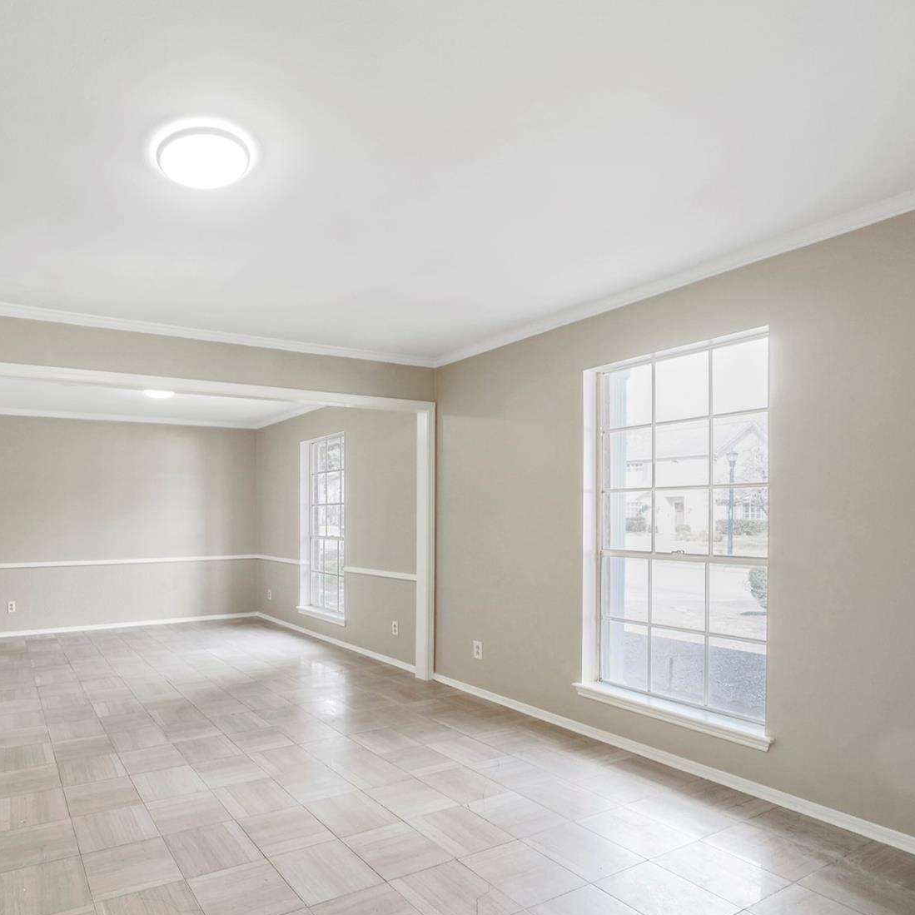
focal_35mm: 19
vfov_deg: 77.5
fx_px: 568
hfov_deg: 73.8
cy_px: 500
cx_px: 264
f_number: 8
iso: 125
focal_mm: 12
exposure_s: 1/30
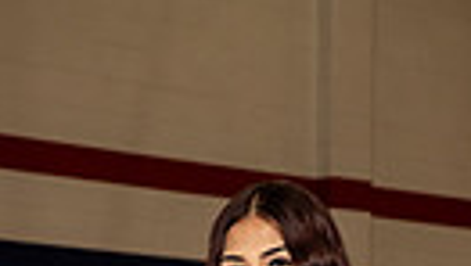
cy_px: 769
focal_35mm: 198
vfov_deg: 5.8
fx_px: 2475
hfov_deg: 10.9
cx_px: 248
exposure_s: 1/250
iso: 320
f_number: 7.1
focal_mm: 55
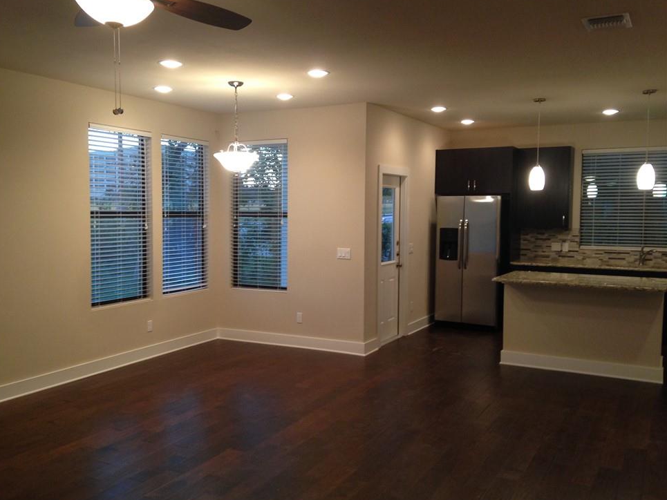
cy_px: 244
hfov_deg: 52.6
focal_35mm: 35
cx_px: 314
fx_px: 674
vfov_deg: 40.7
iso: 100
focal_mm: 4.12
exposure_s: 1/20
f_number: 2.4
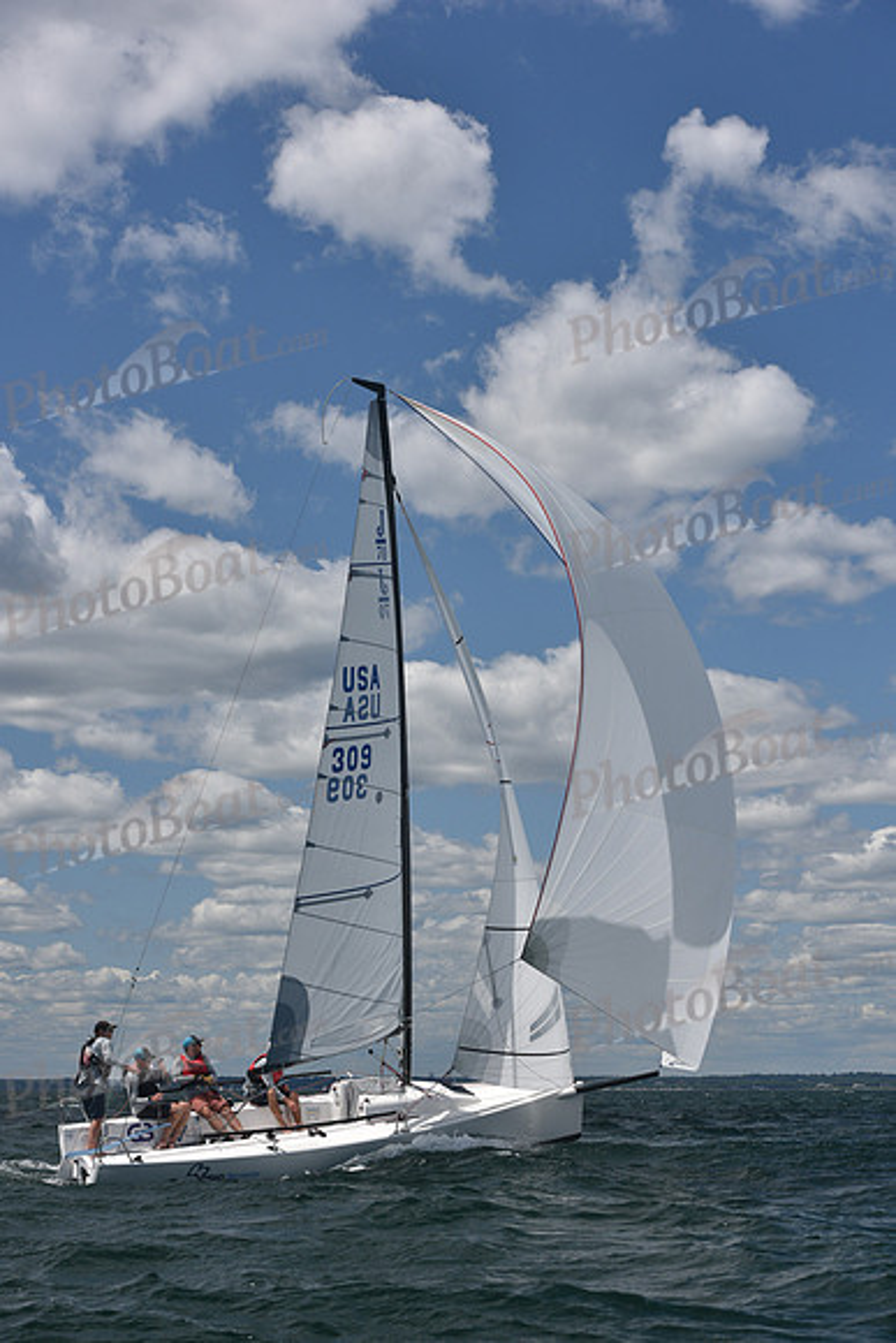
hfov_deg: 19.5
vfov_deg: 28.8
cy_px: 672
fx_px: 2612
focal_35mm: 70
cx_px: 448
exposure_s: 1/800
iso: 320
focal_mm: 70
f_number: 8
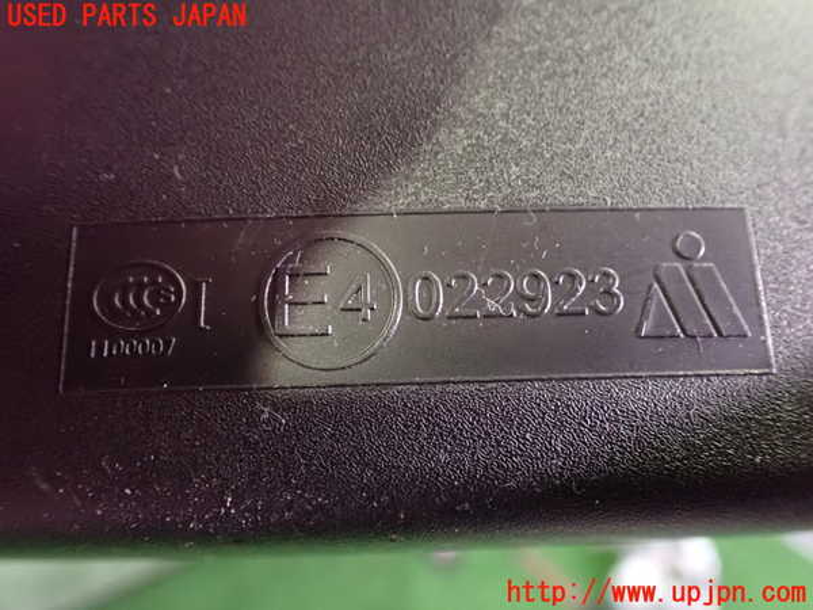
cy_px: 305
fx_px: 705
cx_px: 406
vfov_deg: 46.8
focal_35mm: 30
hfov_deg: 60.0
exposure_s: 1/30
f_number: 2.3
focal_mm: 5.4
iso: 1600
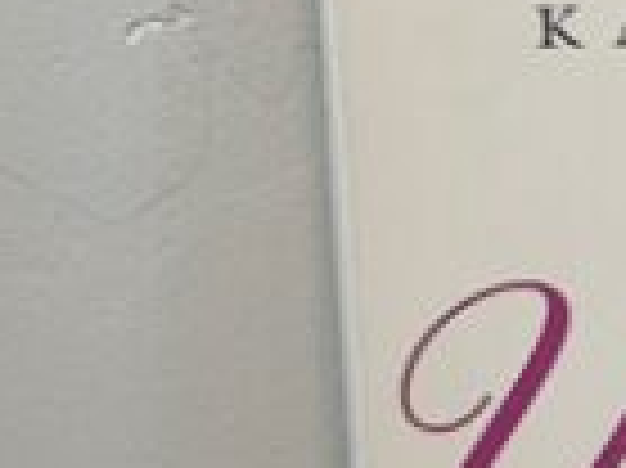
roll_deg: +1.4
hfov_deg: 16.7
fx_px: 2024
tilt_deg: -23.6
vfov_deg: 13.1
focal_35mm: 112
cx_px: 793
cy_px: 446
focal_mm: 4.2
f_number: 1.6
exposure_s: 1/60
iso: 125
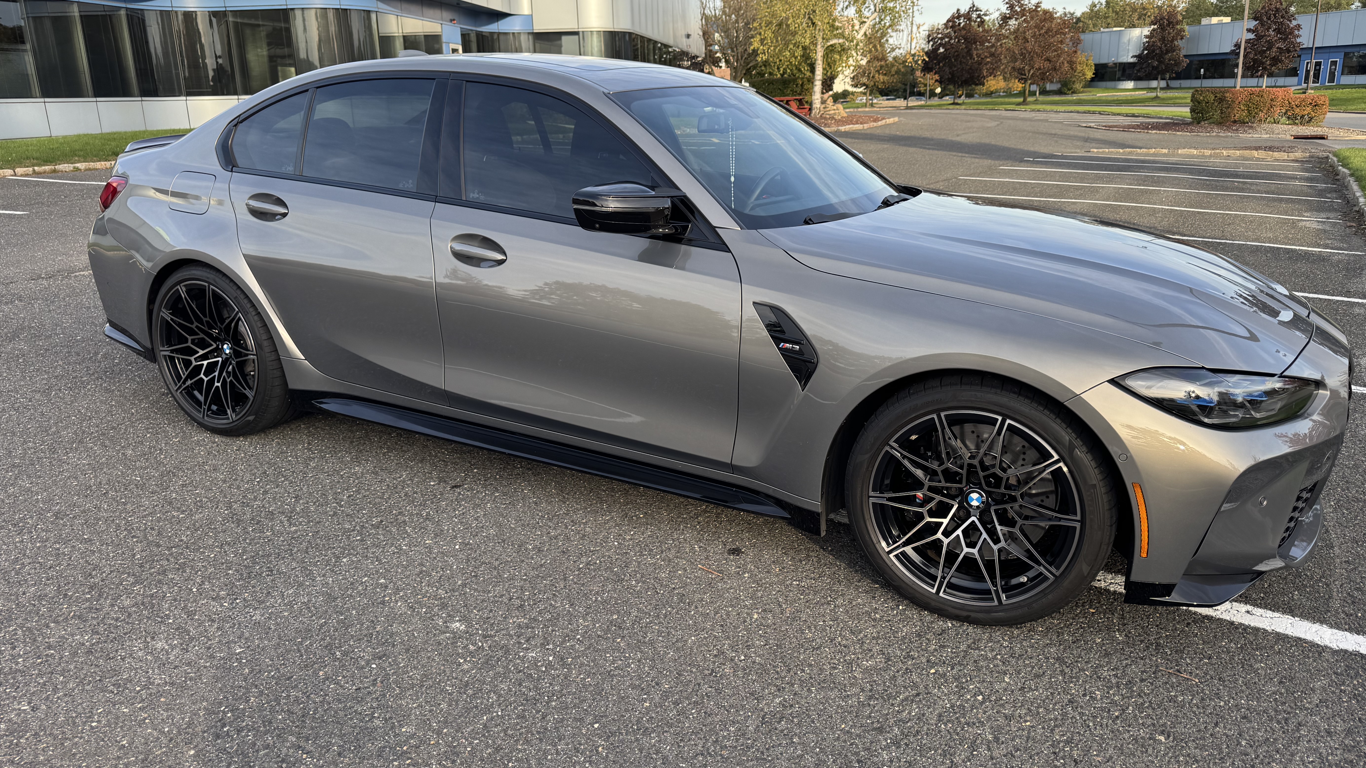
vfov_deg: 42.9
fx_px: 978
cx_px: 701
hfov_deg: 69.8
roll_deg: +1.5
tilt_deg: -16.3
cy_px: 377
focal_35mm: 27
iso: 80
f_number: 1.78
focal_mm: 6.76
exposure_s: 1/693
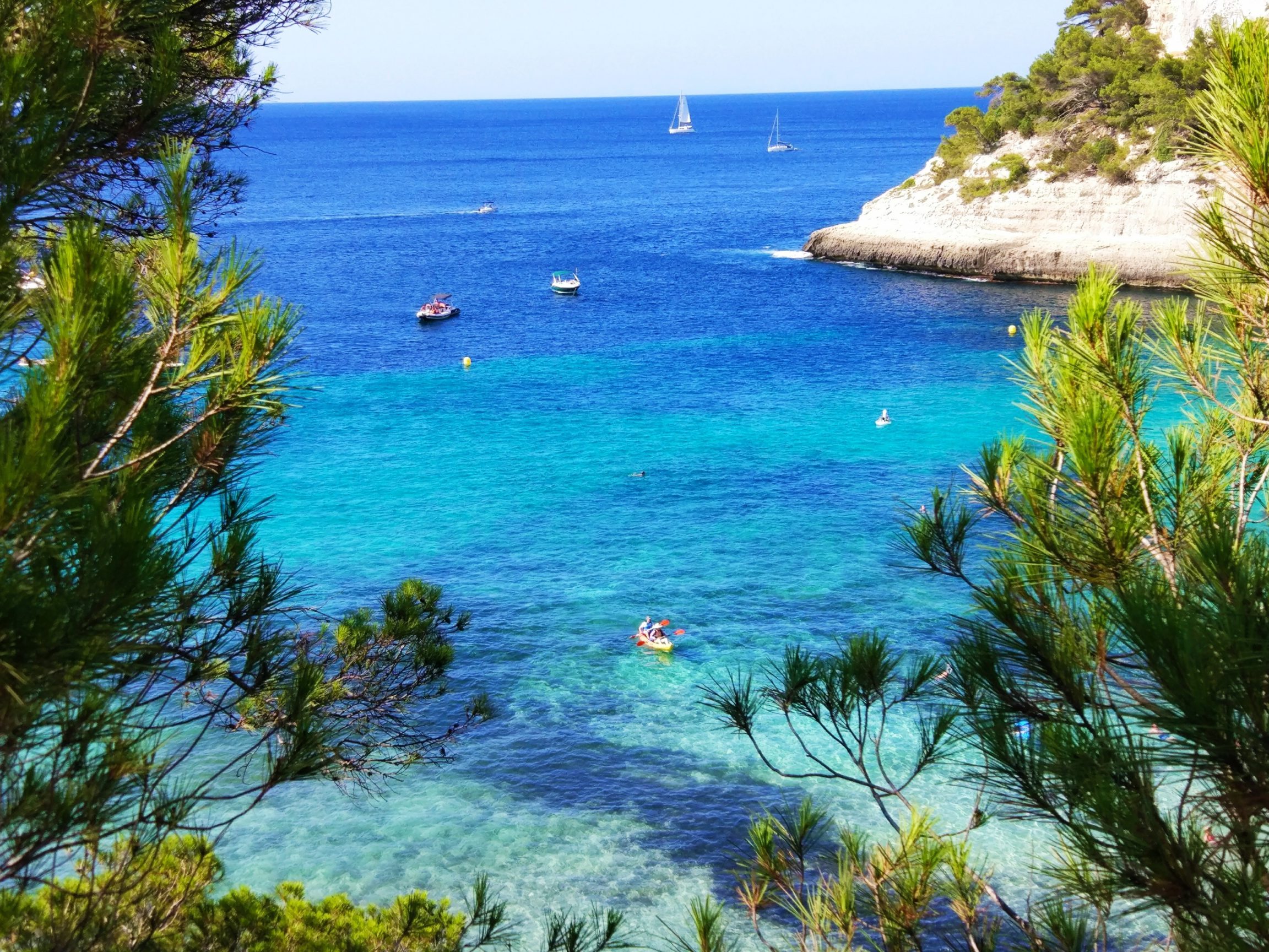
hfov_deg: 63.4
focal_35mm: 28
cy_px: 476
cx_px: 634
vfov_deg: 49.7
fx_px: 1026
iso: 100
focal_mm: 4.26
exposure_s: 1/743
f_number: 2
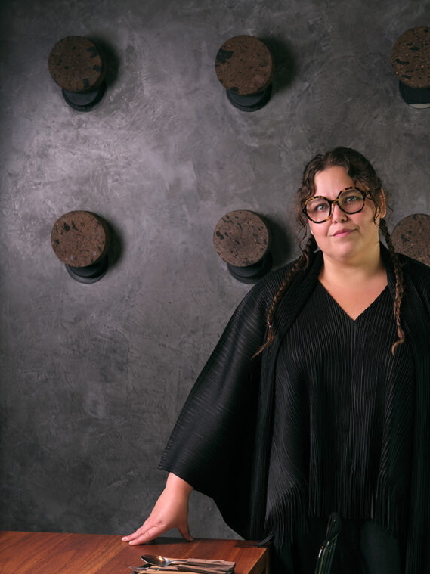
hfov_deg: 17.3
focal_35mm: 85
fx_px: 1408
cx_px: 277
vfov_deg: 22.9
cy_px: 380
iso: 640
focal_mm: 80
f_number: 5.6
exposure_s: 1/160
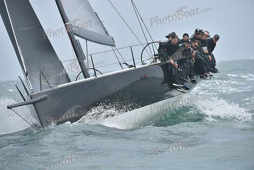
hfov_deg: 7.1
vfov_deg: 4.7
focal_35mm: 290
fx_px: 2046
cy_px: 85
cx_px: 127
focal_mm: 290
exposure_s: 1/1000
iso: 320
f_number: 6.3
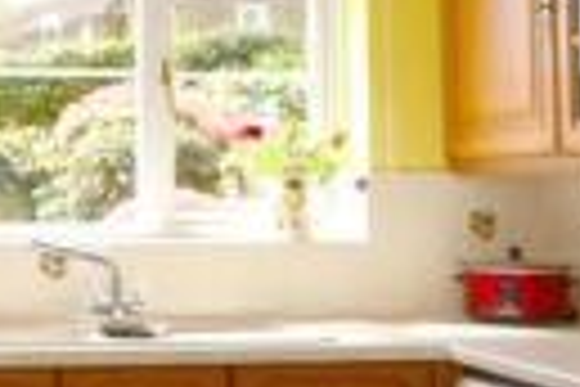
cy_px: 126
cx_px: -4
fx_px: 1224
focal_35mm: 76
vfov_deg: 17.9
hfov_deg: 25.3
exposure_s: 1/60
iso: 200
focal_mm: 10
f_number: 11
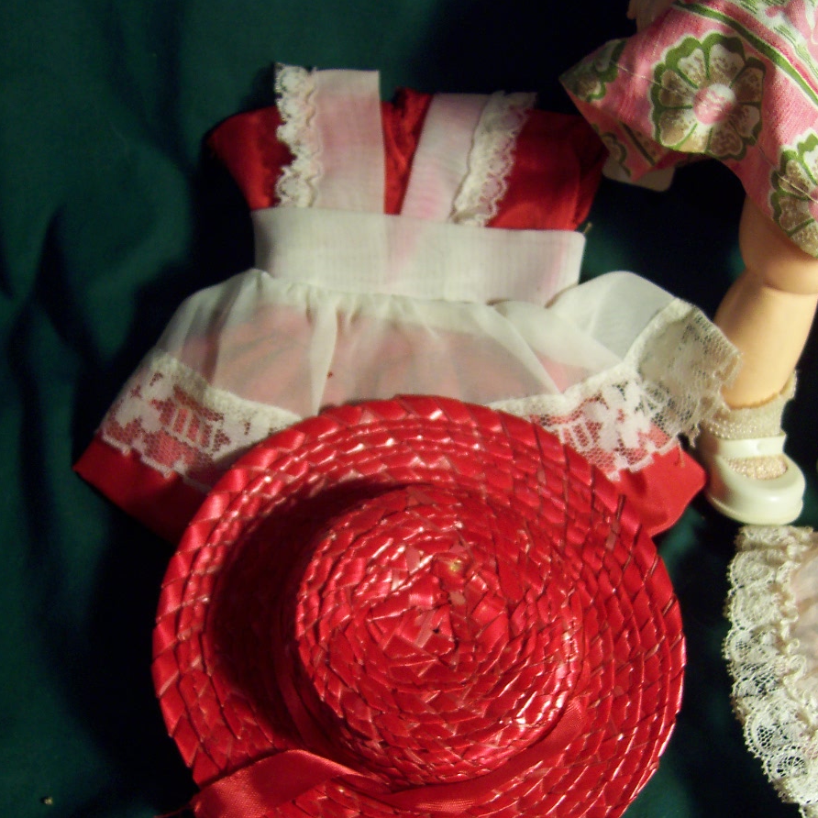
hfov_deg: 38.3
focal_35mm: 44
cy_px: 534
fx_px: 1176
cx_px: 407
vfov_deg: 38.0
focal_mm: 5.6
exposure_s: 1/45
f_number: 2.8
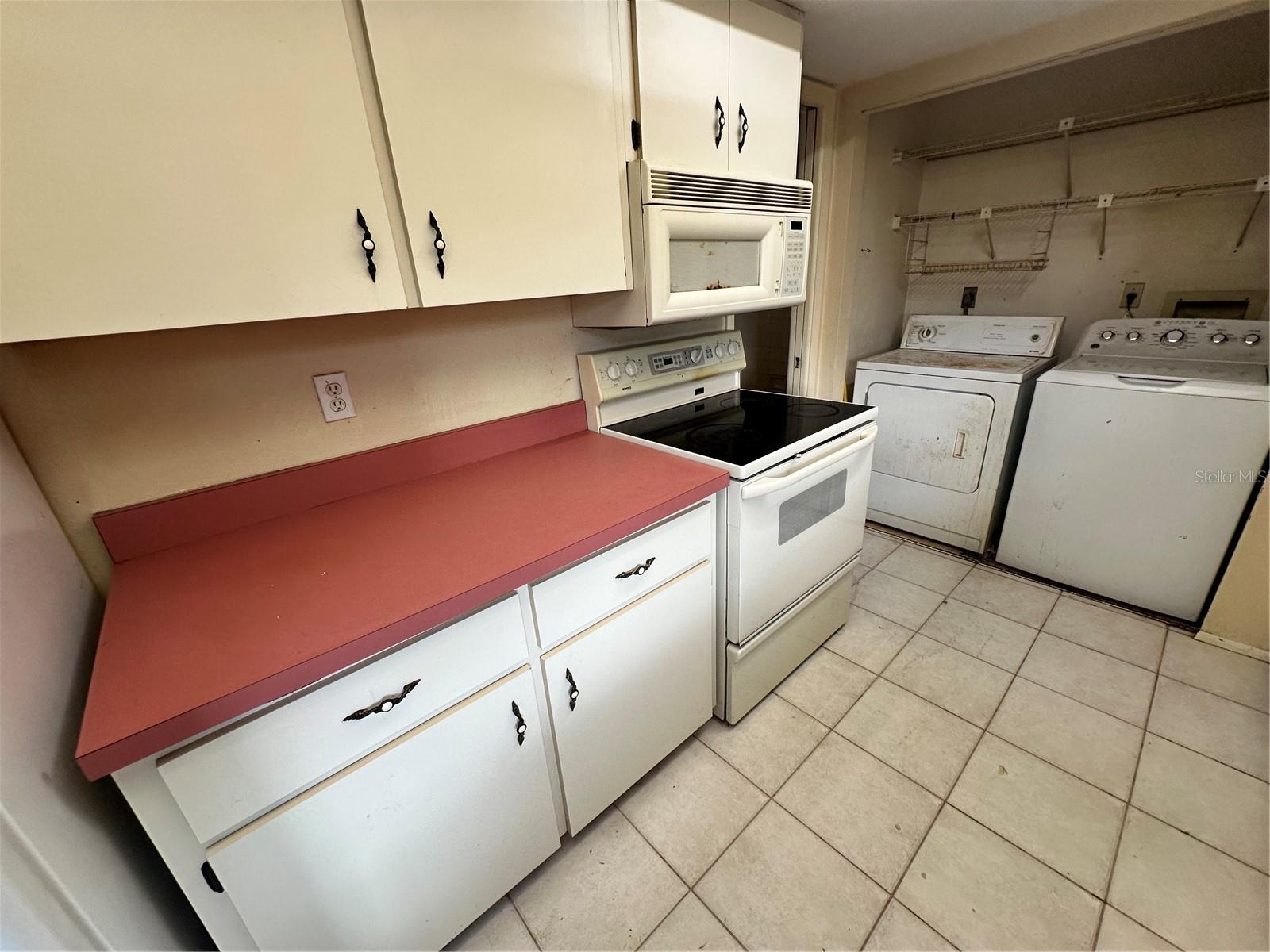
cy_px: 476
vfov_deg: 85.7
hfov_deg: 102.1
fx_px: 514
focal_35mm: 14
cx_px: 635
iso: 160
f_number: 2.2
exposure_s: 1/120
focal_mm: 2.22
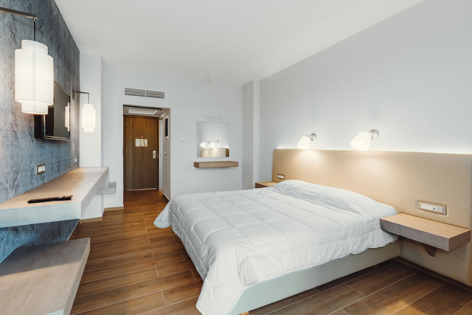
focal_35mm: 15
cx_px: 236
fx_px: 197
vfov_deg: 77.4
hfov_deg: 100.4
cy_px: 158
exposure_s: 1/80
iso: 100
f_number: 11
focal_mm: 15
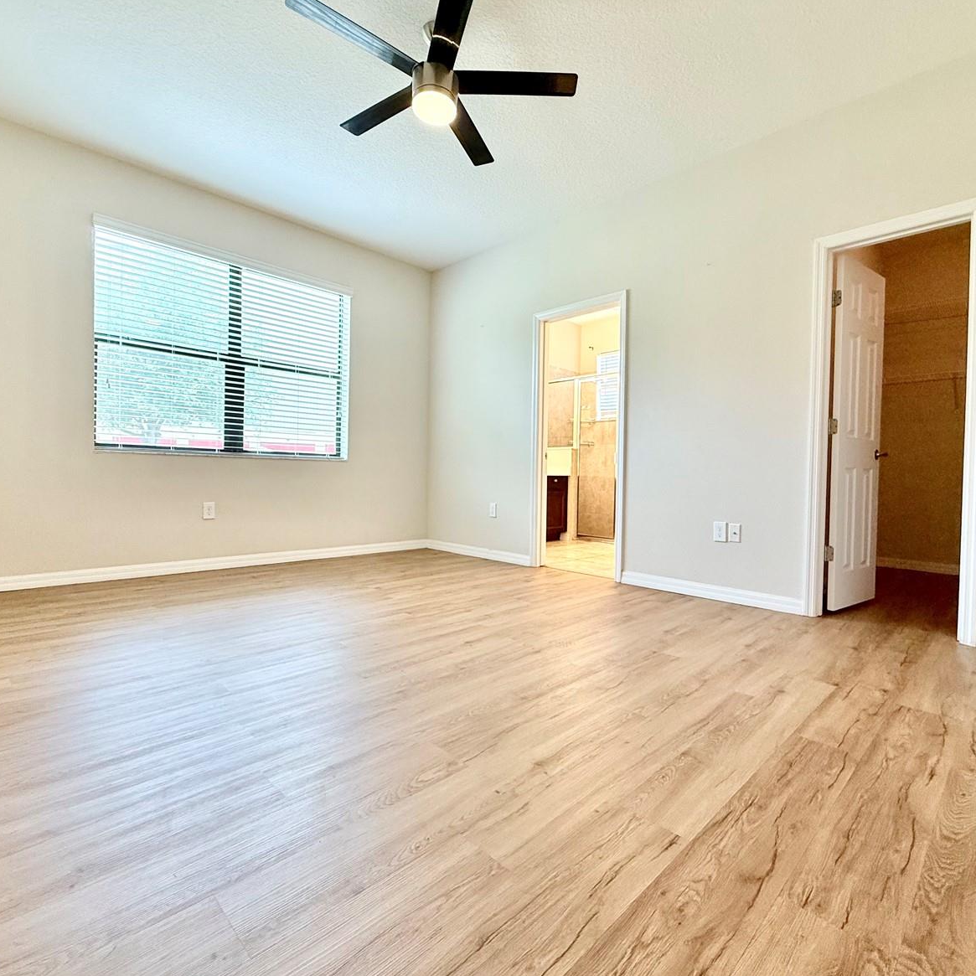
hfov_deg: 83.9
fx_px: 542
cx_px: 514
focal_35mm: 17
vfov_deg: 84.0
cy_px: 482
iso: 125
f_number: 2.2
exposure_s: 1/120
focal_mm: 2.22
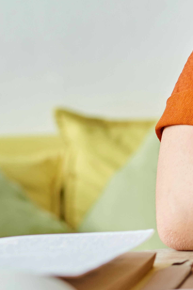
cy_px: 11
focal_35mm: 133
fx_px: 1070
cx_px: 376
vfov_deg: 15.2
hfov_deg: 9.7
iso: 200
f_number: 3.2
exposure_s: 1/200
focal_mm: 35
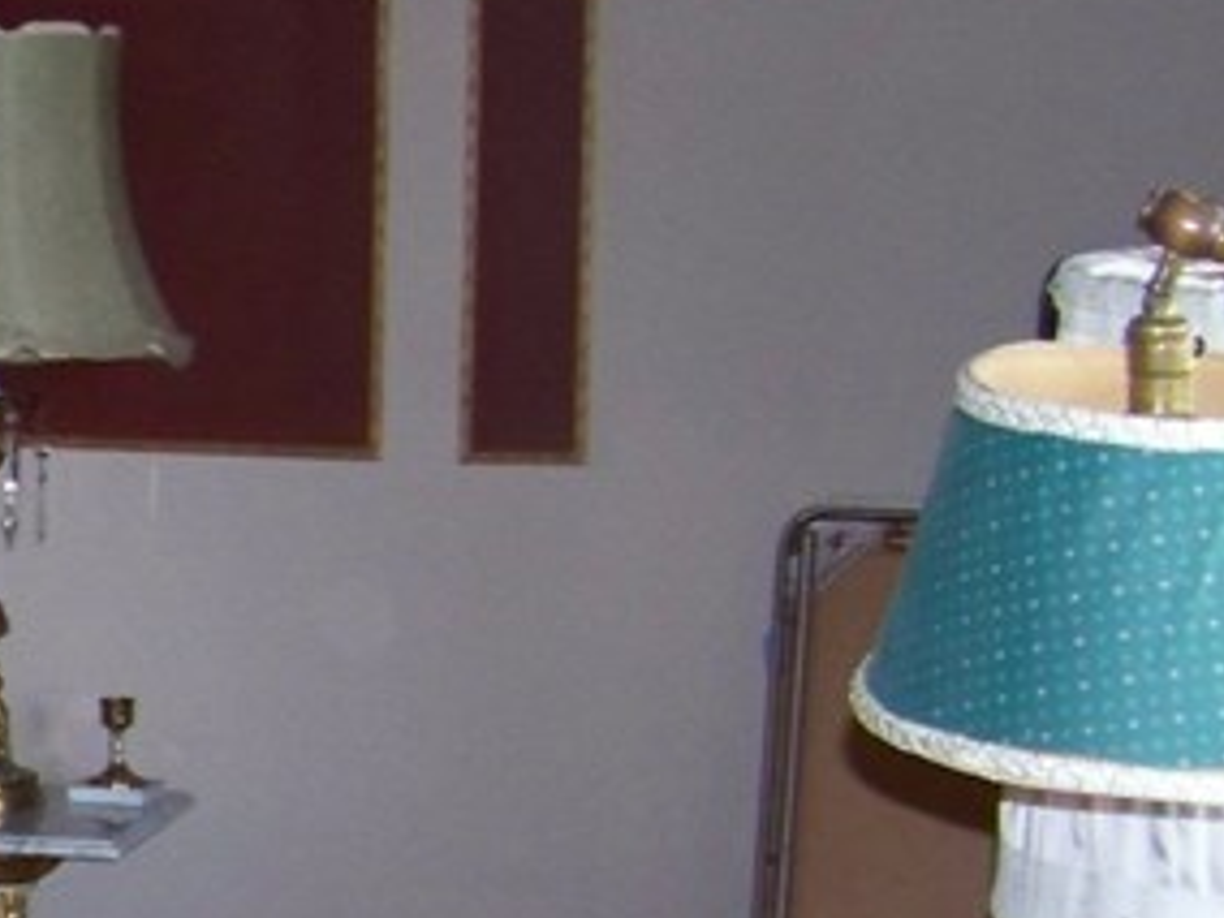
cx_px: -616
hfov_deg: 14.2
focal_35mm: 130
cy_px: 832
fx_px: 4597
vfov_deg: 11.3
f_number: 2.8
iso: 200
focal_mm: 5.85
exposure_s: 1/30
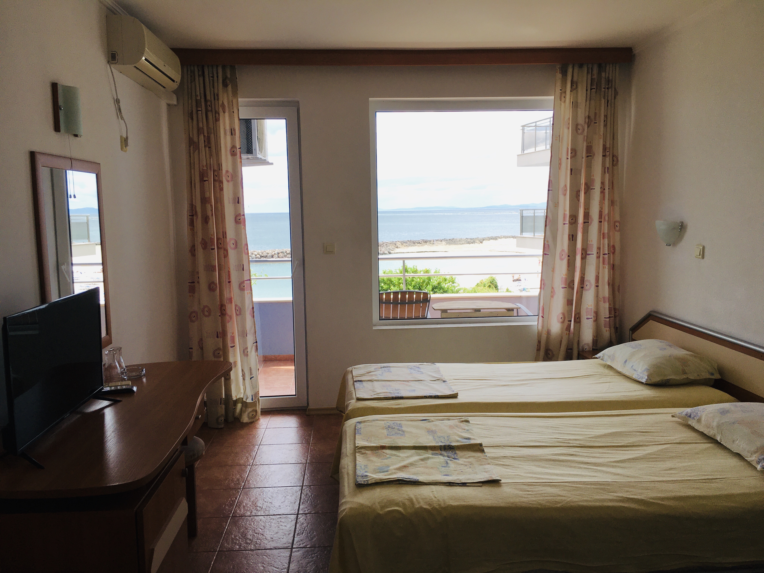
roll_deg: +1.0
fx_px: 640
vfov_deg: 48.2
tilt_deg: -5.3
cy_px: 286
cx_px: 382
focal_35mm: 29
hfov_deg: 61.7
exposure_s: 1/403
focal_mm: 4.15
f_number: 2.2
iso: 25
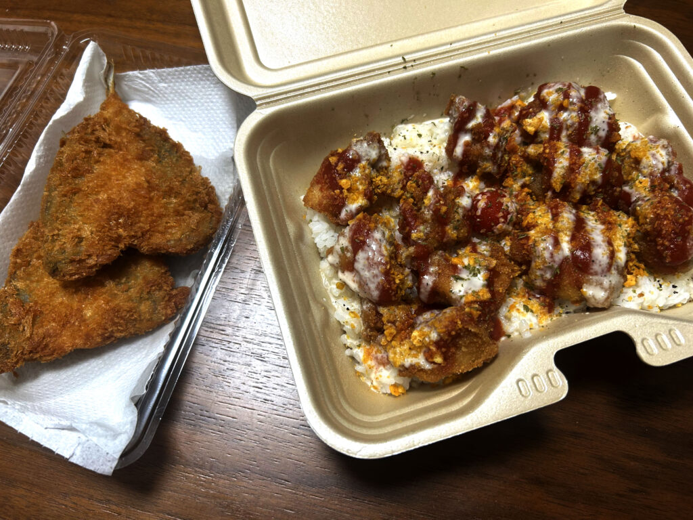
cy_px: 260
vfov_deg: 53.1
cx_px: 346
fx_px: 521
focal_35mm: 26
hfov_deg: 67.3
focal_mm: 5.7
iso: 100
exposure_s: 1/60
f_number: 1.5
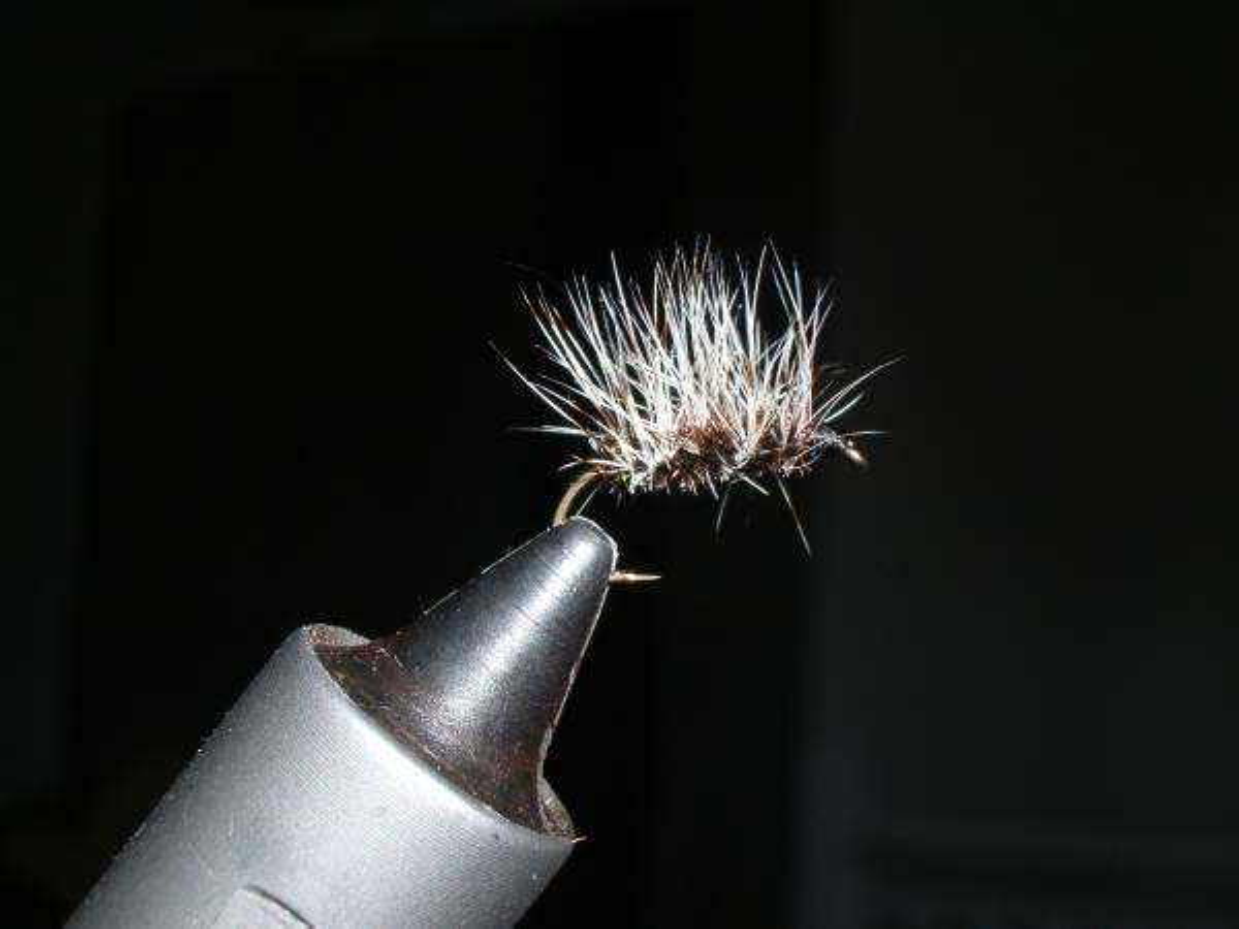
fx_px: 2219
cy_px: 464
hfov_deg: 31.2
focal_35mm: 62
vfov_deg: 23.7
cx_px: 620
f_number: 5.6
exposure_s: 1/60
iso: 80
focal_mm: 10.2
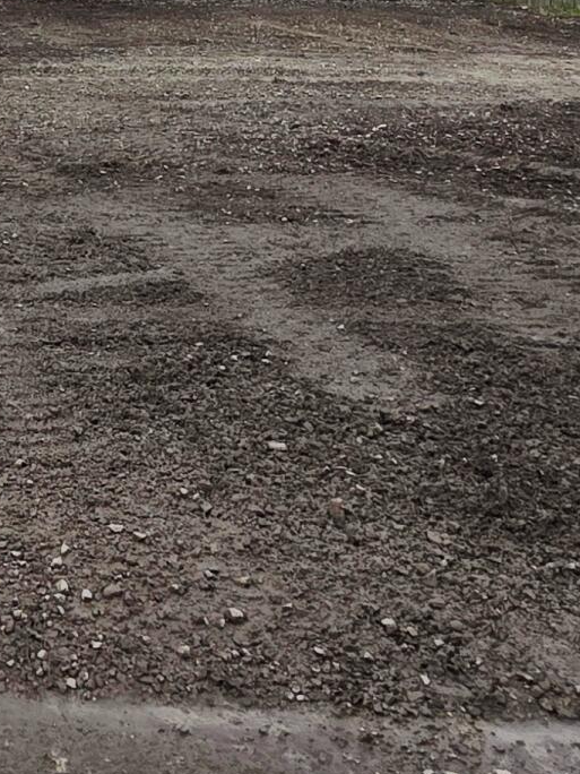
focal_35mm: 57
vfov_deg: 30.8
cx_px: -220
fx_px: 1273
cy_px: -38
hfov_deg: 22.3
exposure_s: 1/120
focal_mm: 2.2
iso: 40
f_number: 1.9
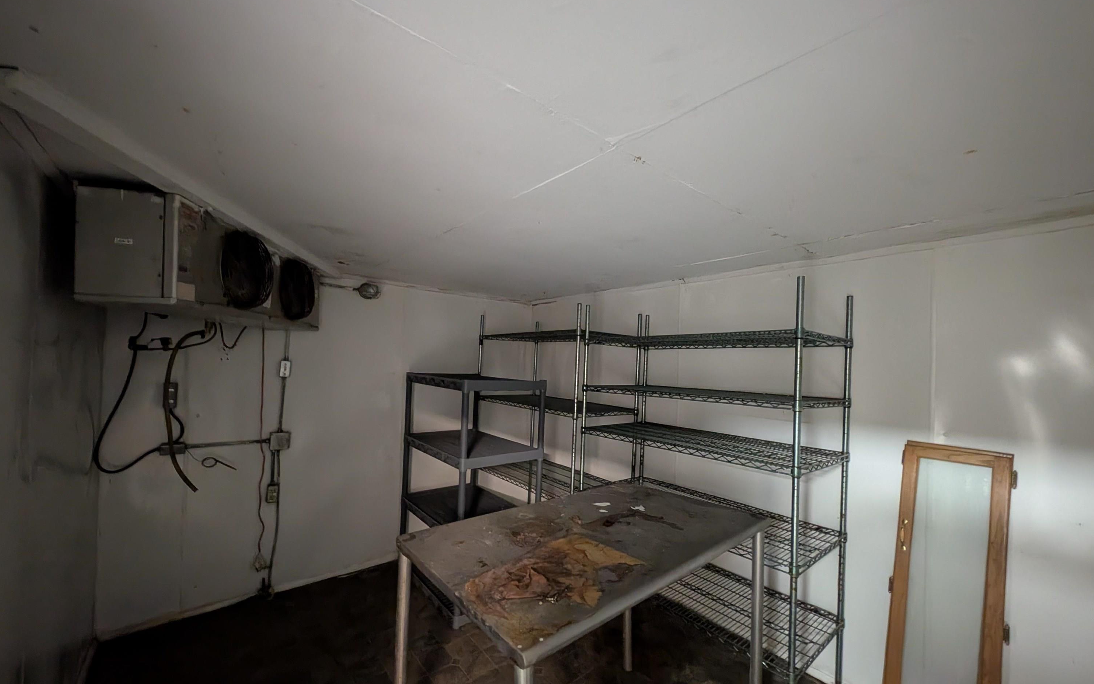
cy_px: 363
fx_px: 388
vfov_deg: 82.7
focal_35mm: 13
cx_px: 546
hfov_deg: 109.4
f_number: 1.95
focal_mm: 2.23
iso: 4164
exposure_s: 1/24
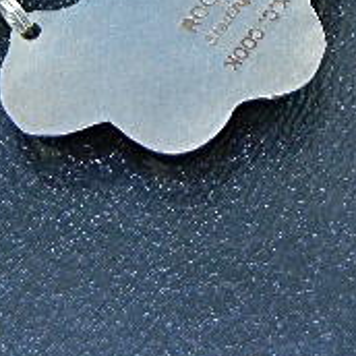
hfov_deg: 10.2
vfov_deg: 10.0
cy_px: -126
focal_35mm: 171
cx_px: 275
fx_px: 1990
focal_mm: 9.3
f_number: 3.9
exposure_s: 1/30
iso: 200
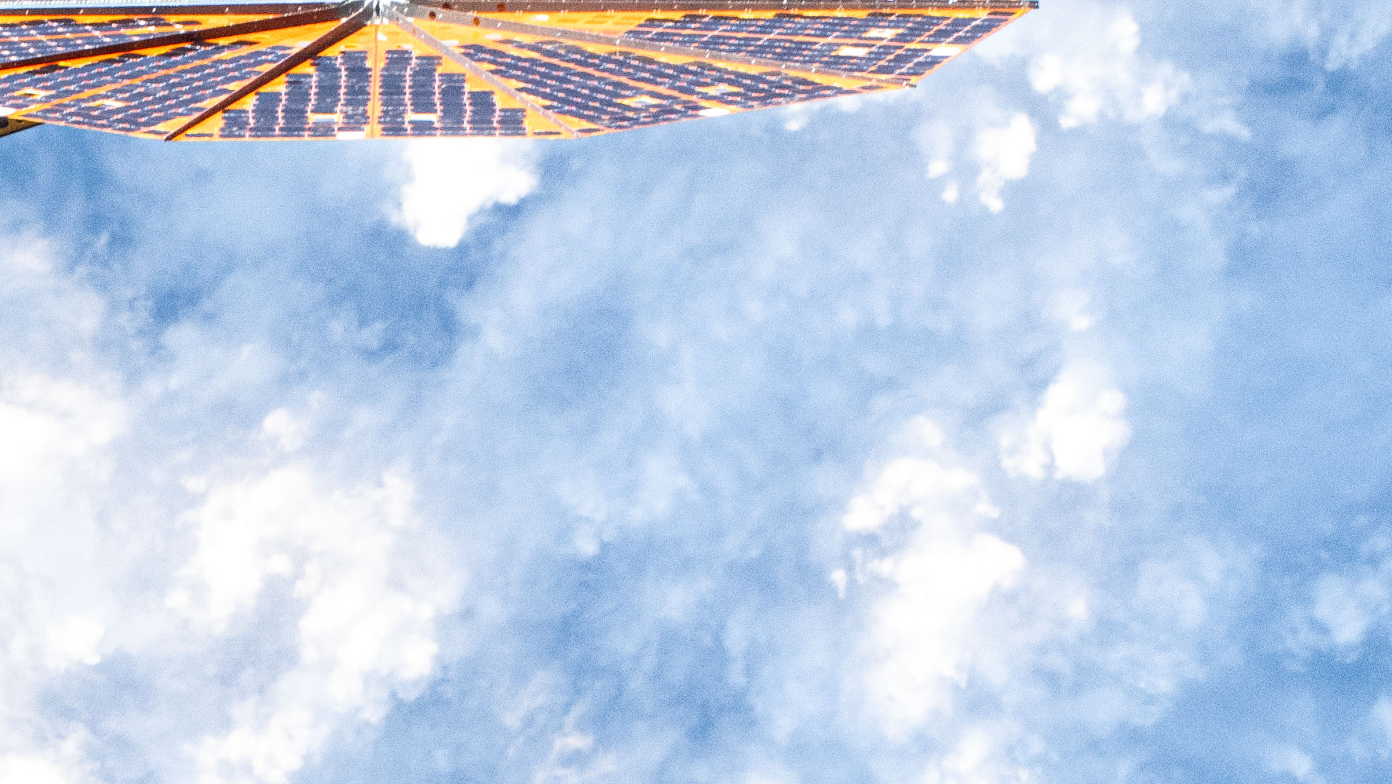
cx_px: -740
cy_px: 1410
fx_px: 26837
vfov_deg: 1.7
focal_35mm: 727
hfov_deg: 3.0
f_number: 11
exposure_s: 1/400
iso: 2000
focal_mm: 170
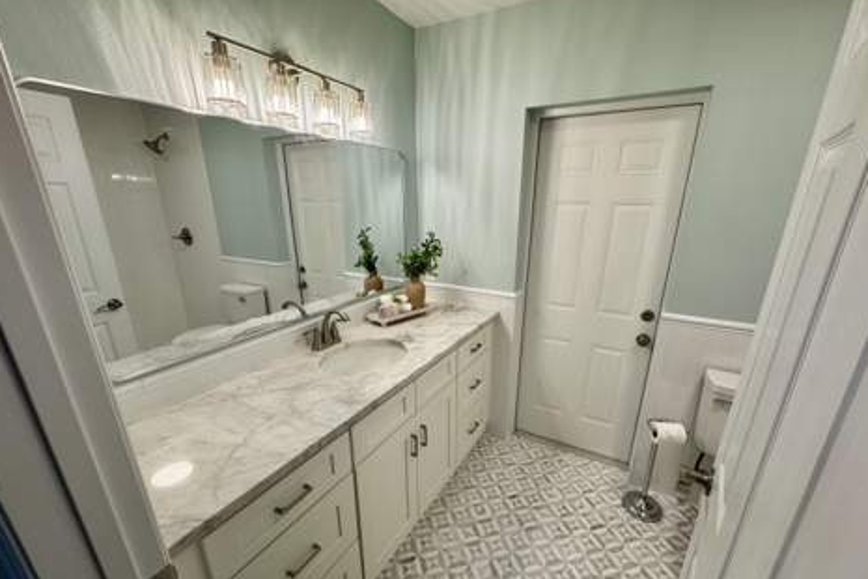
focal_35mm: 15
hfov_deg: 100.4
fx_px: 362
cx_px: 441
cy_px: 318
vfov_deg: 77.1
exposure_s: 1/120
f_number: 2.2
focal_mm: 2.22
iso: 80
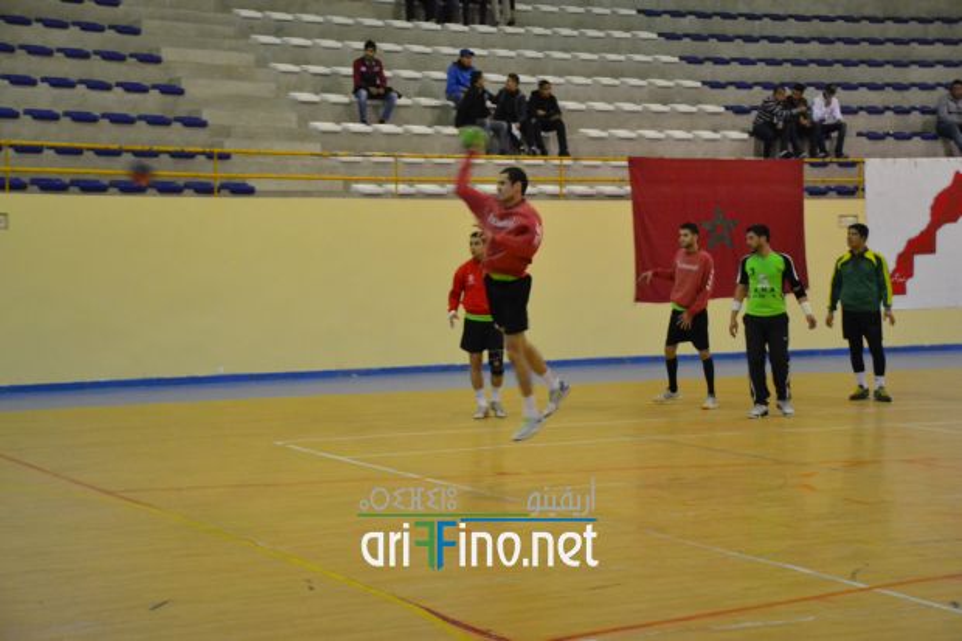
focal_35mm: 72
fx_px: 1923
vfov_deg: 18.9
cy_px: 320
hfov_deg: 28.1
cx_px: 481
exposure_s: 1/160
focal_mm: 48
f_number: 4.8
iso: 3200
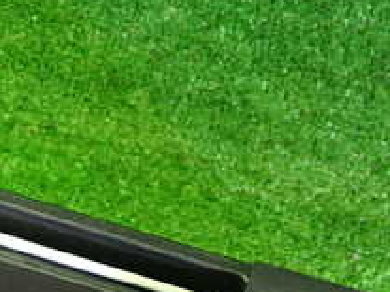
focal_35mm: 87
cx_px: 141
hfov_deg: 22.5
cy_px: 367
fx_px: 980
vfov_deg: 16.2
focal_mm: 5.4
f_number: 2.3
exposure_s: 1/20
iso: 800
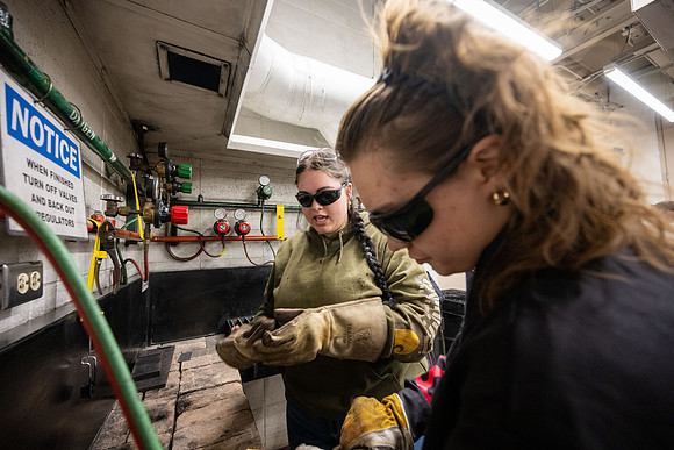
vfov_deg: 81.2
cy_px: 225
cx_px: 337
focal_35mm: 14
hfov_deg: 104.2
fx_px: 262
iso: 2500
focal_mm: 14
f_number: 4
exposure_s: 1/160
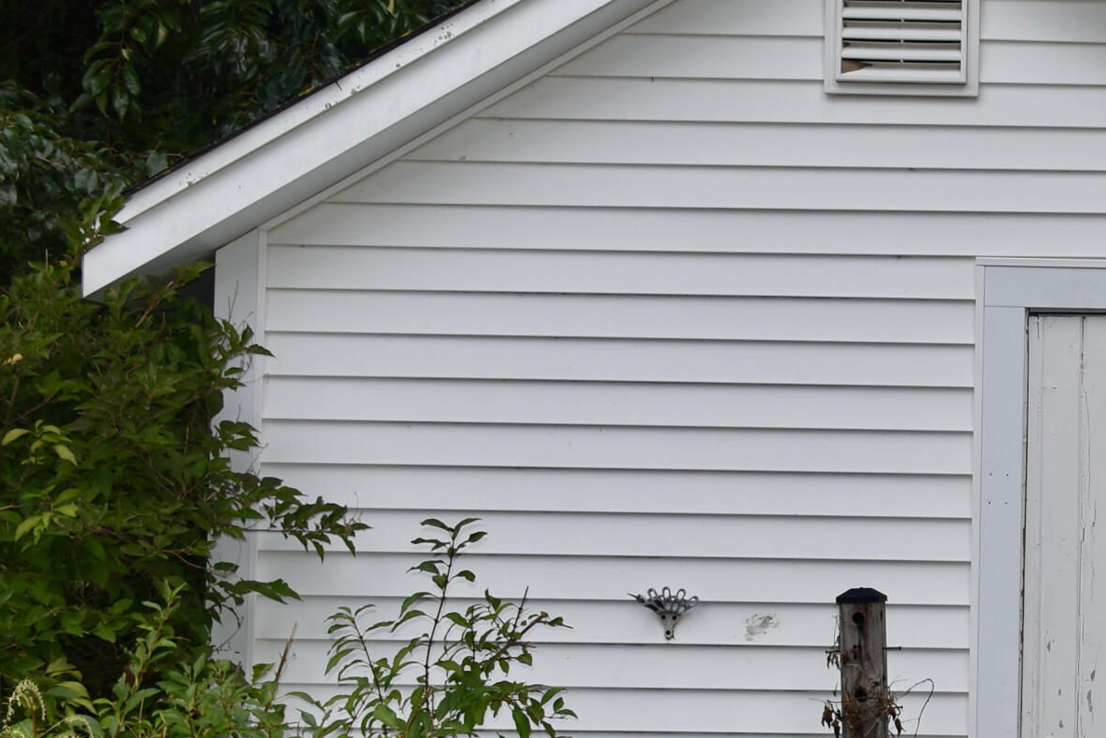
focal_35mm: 91
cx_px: 1362
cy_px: 530
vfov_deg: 15.0
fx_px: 2796
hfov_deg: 20.7
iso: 100
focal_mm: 24
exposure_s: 1/250
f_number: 5
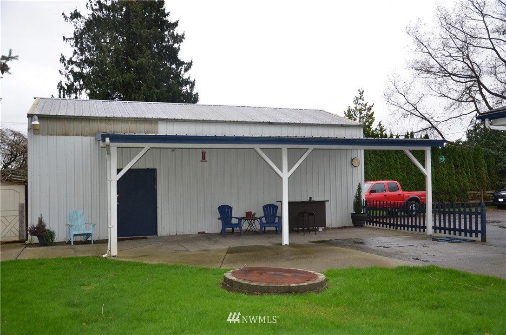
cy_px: 168
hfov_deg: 53.2
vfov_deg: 36.7
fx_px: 505
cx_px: 253
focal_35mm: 36
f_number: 3.8
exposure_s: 1/125
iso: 250
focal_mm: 24
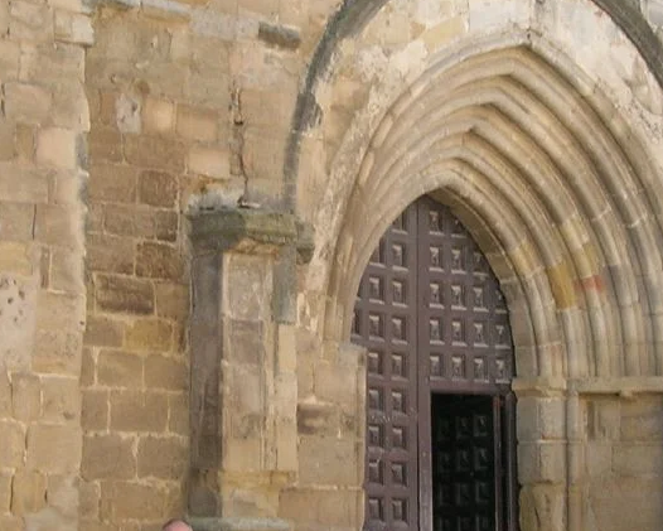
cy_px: 184
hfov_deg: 19.0
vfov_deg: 15.2
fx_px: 1982
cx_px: 379
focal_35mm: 101
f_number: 4.9
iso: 50
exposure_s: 1/43
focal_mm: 5.7
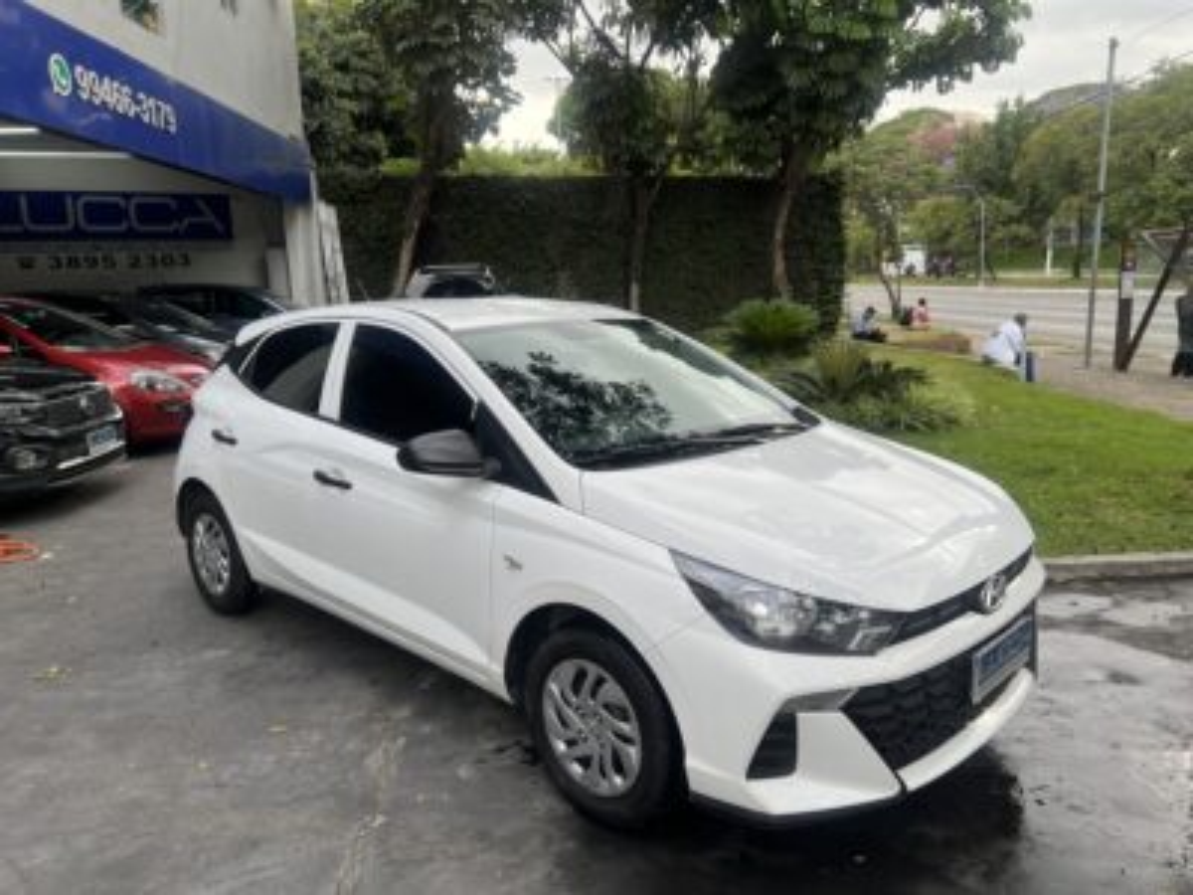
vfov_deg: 53.1
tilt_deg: -11.3
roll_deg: +3.7
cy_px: 448
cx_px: 596
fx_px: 896
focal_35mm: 26
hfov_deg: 67.3
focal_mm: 5.7
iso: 50
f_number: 1.5
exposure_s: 1/658
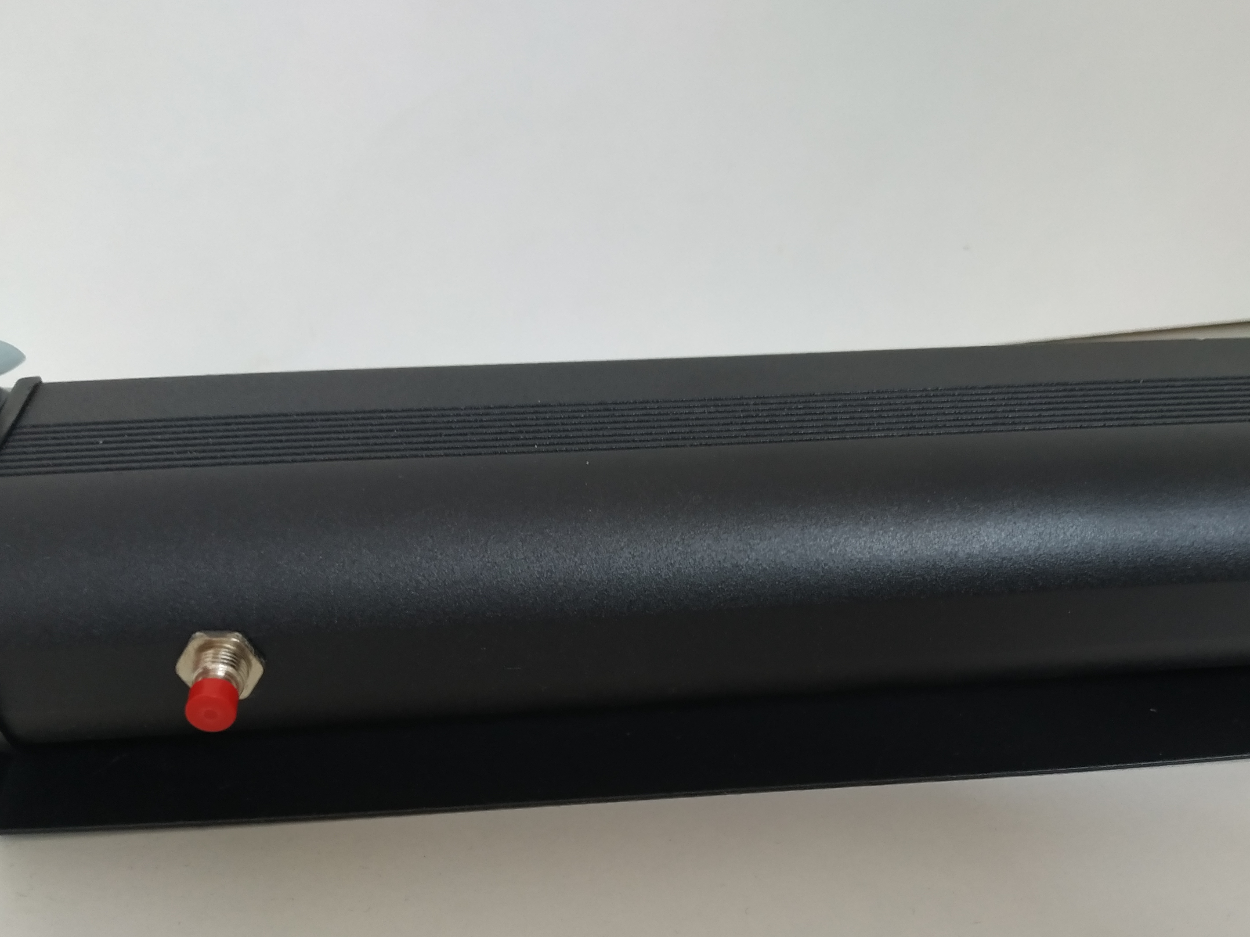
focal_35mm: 34
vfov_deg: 41.2
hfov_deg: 53.8
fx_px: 1228
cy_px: 639
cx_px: 691
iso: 250
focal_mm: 3.94
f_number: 1.9
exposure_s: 1/20
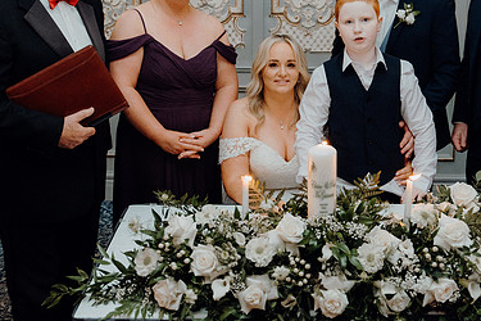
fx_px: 681
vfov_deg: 26.3
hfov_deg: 38.7
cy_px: 107
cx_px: 290
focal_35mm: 51
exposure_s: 1/160
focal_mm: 33
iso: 2500
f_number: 3.5
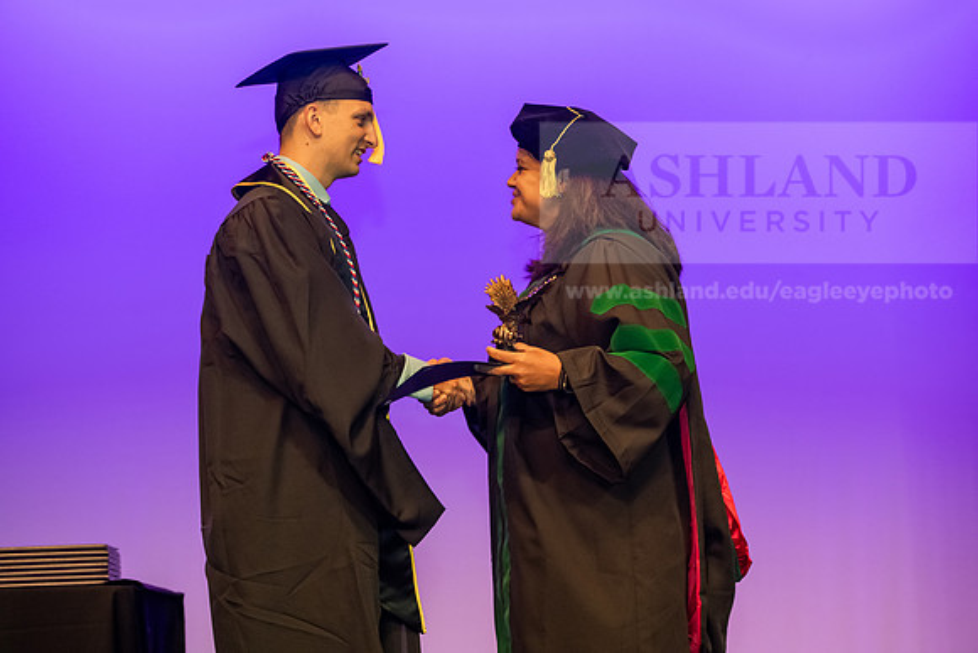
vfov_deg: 14.9
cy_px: 326
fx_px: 2500
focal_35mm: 92
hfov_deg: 22.1
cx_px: 489
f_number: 4
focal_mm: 92
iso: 3200
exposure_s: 1/200
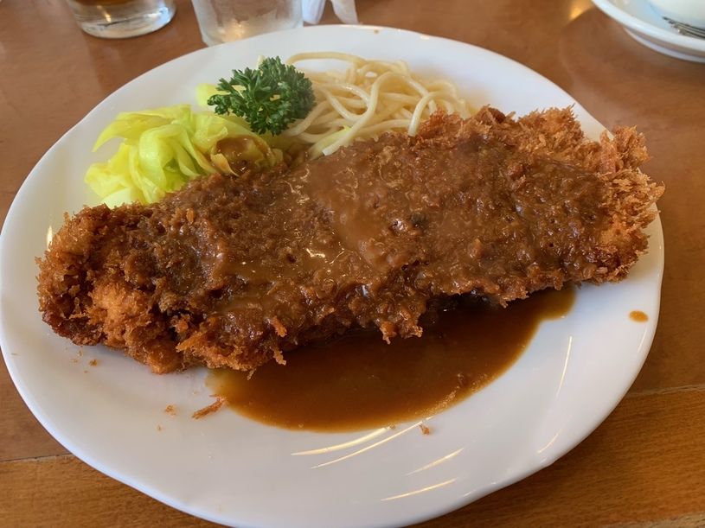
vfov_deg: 53.1
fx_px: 529
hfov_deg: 67.3
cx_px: 352
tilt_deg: -51.6
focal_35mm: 26
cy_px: 264
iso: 100
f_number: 1.8
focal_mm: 4.25
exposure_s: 1/89
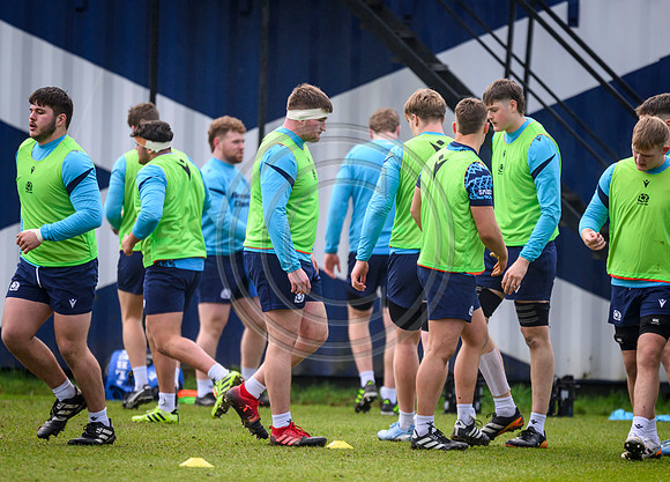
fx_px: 12364
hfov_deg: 3.1
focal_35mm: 648
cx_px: 331
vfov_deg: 2.2
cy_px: 257
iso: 1250
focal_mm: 560
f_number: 4
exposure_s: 1/2000
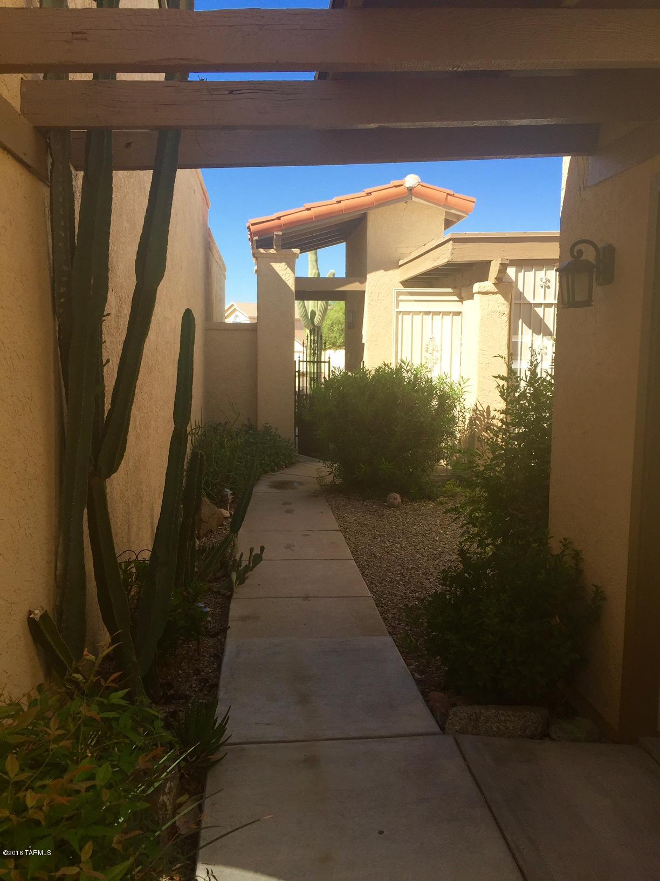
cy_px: 440
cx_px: 330
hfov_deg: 48.2
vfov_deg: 61.7
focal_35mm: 29
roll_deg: -0.7
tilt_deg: -5.9
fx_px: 737
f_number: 2.2
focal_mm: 4.15
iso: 32
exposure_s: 1/807
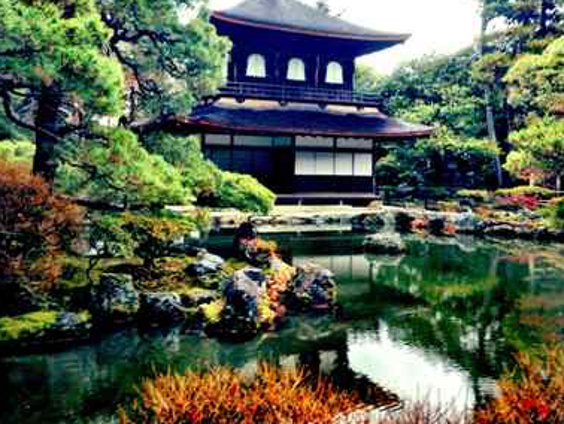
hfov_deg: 43.8
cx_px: 266
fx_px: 701
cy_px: 151
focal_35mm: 43
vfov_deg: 33.4
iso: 64
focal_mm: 4.12
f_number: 2.4
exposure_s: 1/40
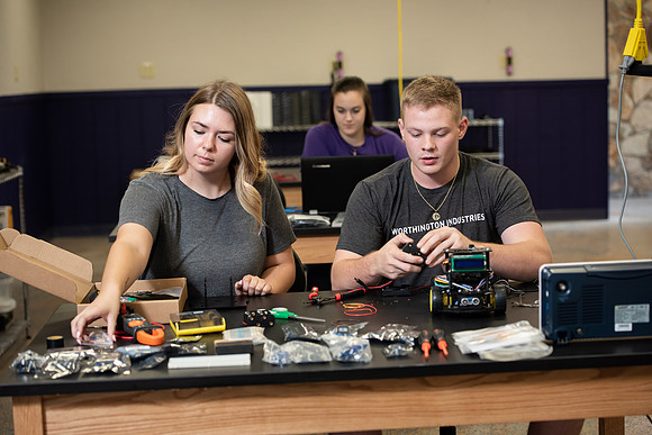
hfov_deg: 28.8
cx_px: 326
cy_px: 218
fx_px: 1268
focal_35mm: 70
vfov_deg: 19.5
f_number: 4
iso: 800
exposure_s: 1/200
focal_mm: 70
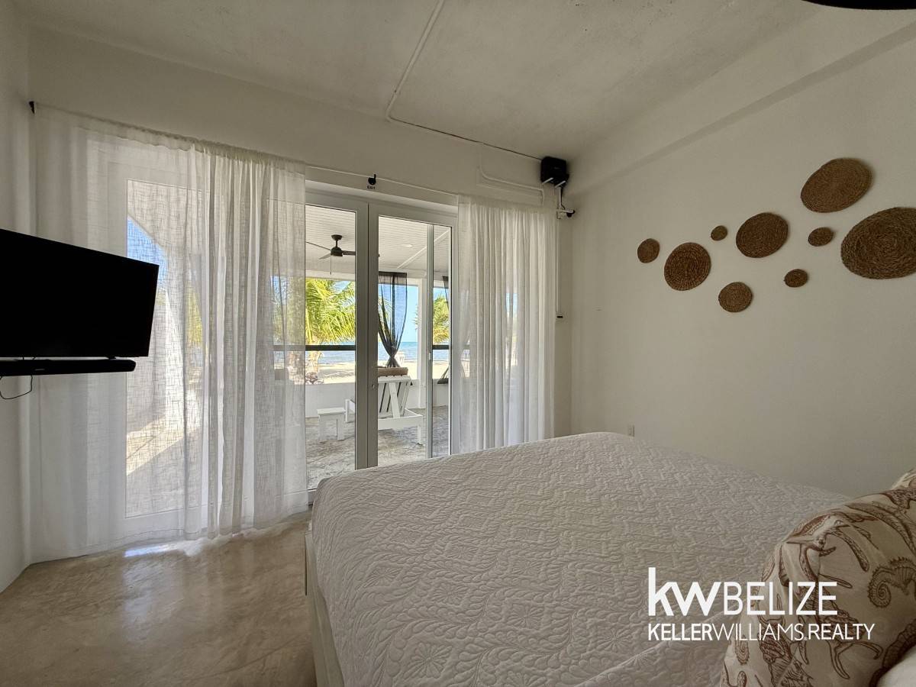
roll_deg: -0.3
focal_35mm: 14
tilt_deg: +0.6
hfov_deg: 102.1
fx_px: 370
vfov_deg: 85.7
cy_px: 344
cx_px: 458
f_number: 2.2
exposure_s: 1/335
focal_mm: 2.22
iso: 64
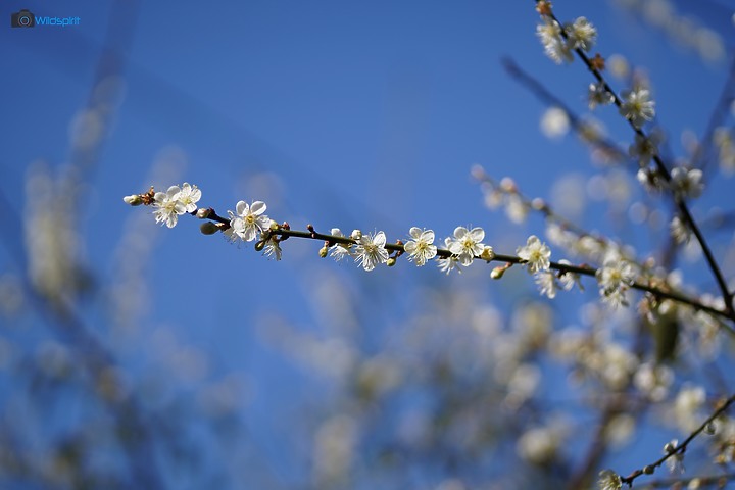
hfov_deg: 20.4
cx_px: 368
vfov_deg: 13.7
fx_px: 2042
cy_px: 245
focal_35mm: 100
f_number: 2.8
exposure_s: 1/2500
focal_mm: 100
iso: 100
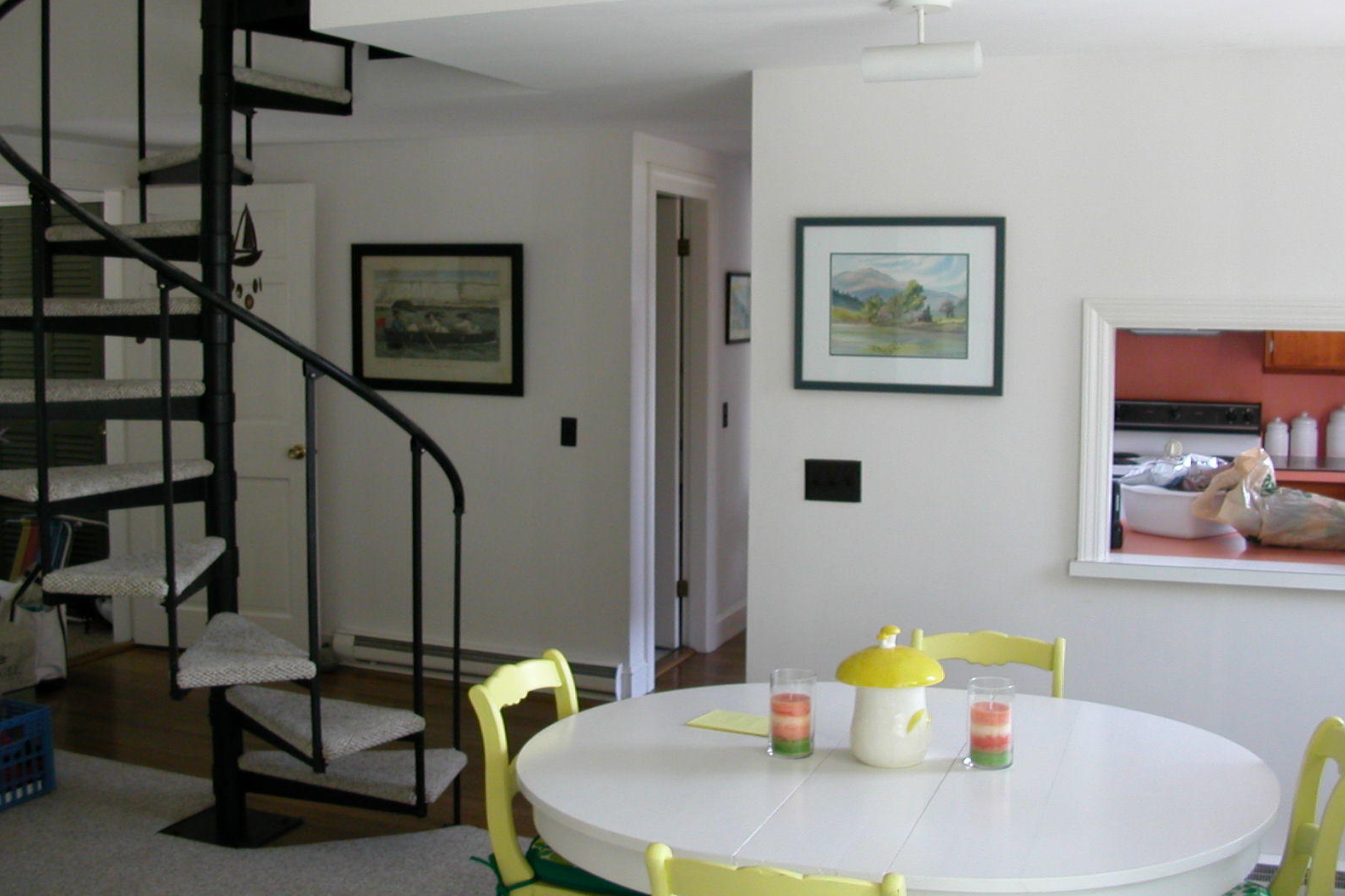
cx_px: 679
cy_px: 398
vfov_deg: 34.2
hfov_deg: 49.5
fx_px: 1457
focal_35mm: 39
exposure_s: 1/30.2
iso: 109
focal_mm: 5.6
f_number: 2.7
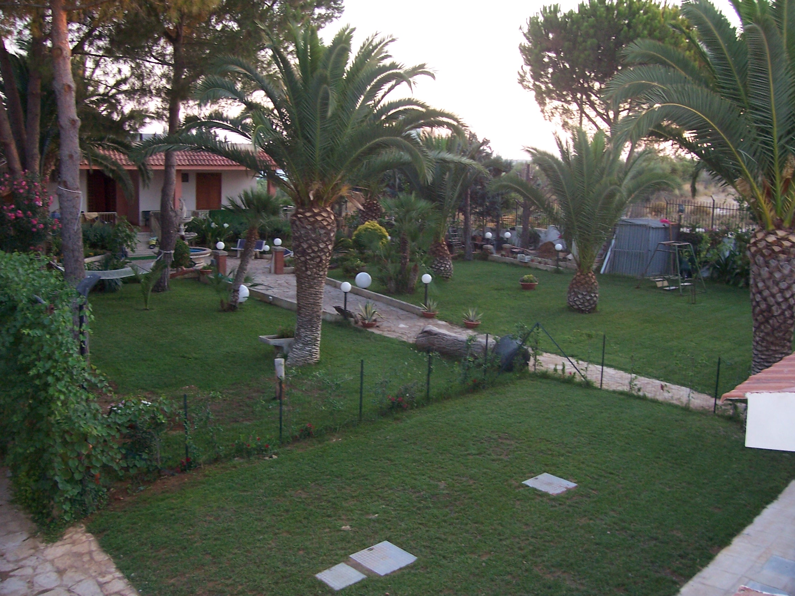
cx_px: 398
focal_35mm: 34
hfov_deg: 54.0
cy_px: 298
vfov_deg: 41.8
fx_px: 781
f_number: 2.7
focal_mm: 5.6
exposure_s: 1/60
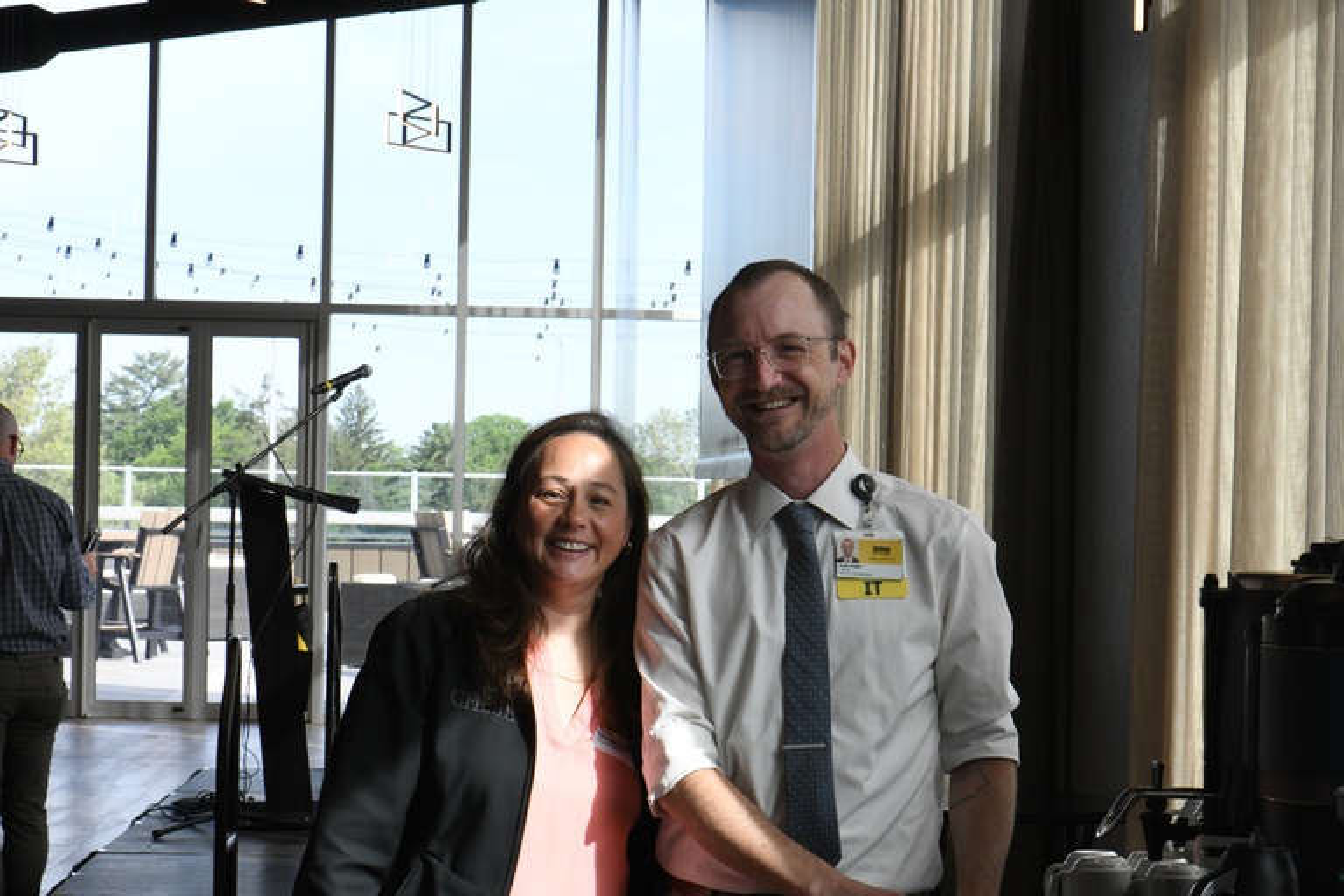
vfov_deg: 13.0
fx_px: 3920
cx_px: 672
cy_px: 448
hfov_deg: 19.5
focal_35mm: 105
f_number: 32
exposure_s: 1/125
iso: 2500
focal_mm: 105
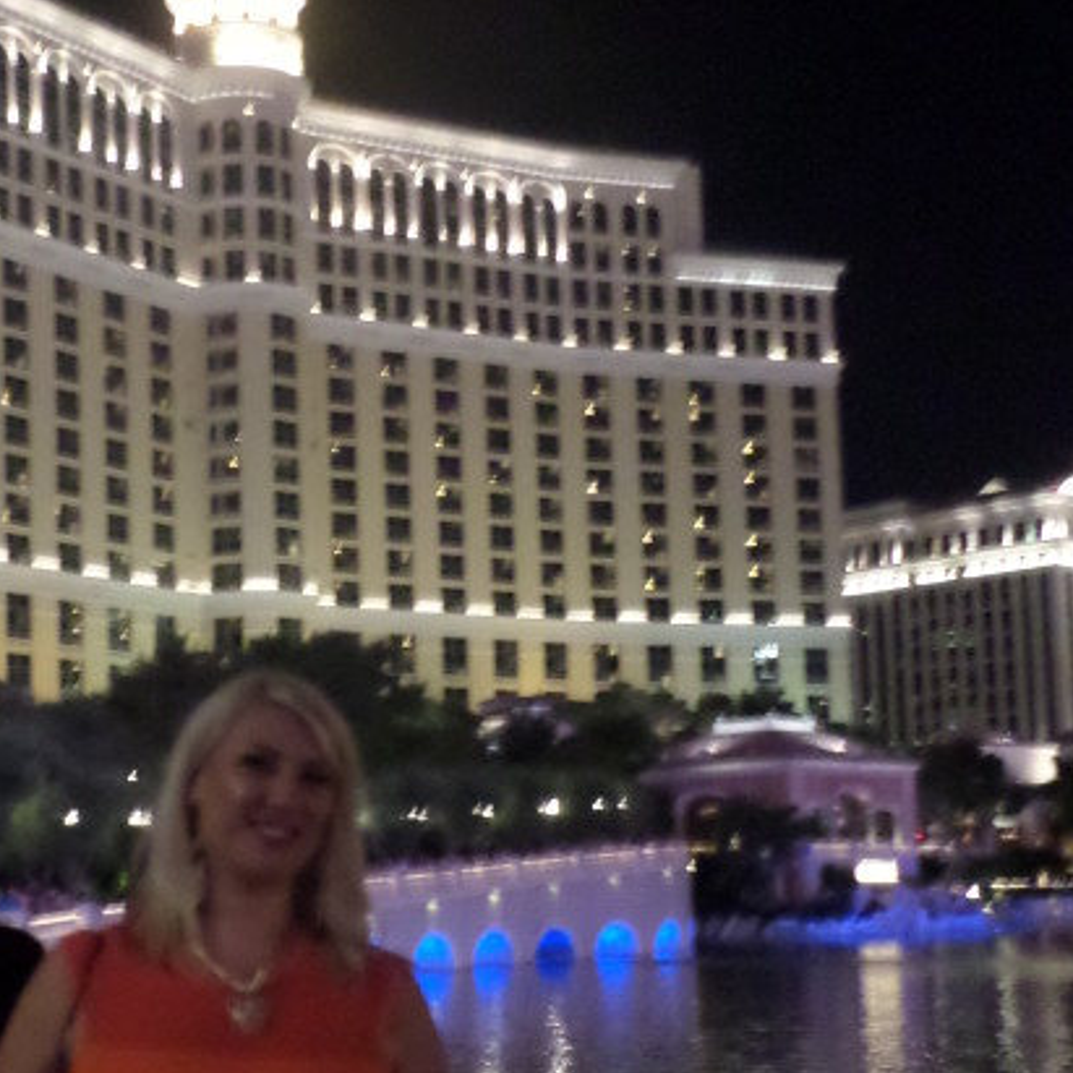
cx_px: 264
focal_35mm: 55
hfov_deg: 30.5
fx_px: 1929
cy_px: 702
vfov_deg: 30.9
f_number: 2.5
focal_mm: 4.5
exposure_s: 1/8
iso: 640
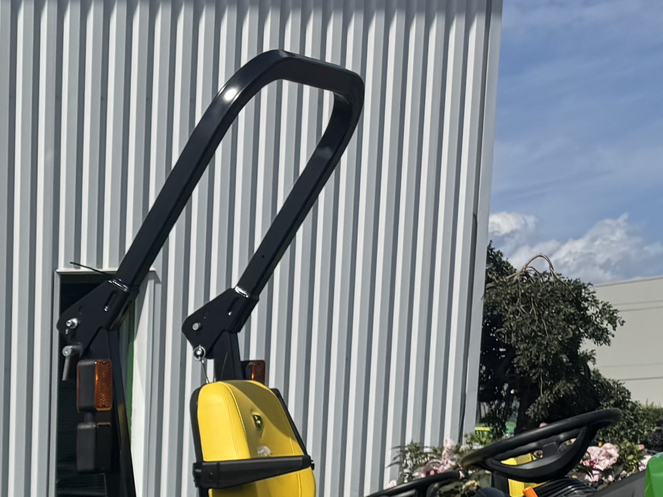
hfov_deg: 17.5
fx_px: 1705
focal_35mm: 89
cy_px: 823
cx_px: -558
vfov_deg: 15.0
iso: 80
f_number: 1.78
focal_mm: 6.76
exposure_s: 1/6410
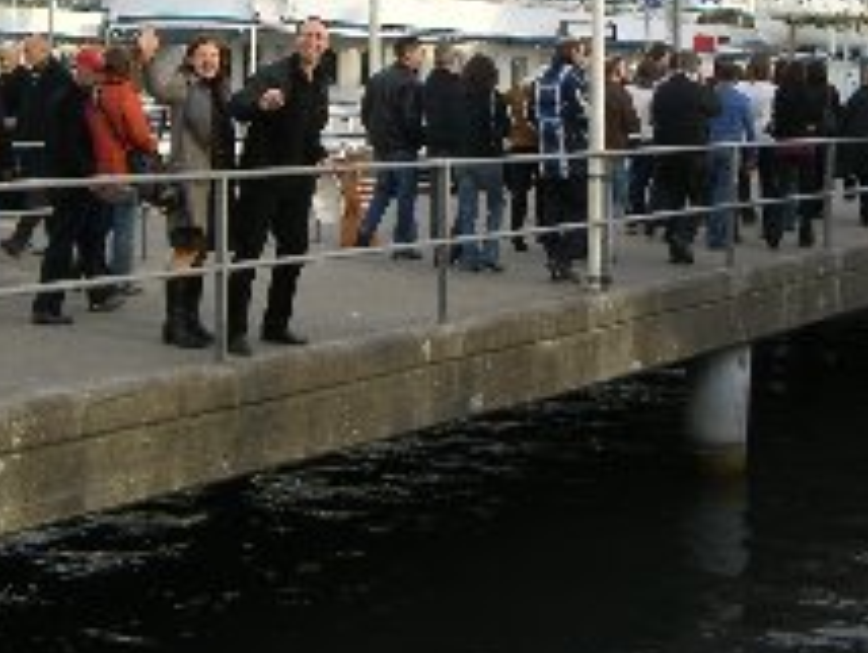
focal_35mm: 71
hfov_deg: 27.3
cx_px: 531
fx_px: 1782
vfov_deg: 20.4
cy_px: 77
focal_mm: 6.2
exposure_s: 1/200
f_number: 2.7
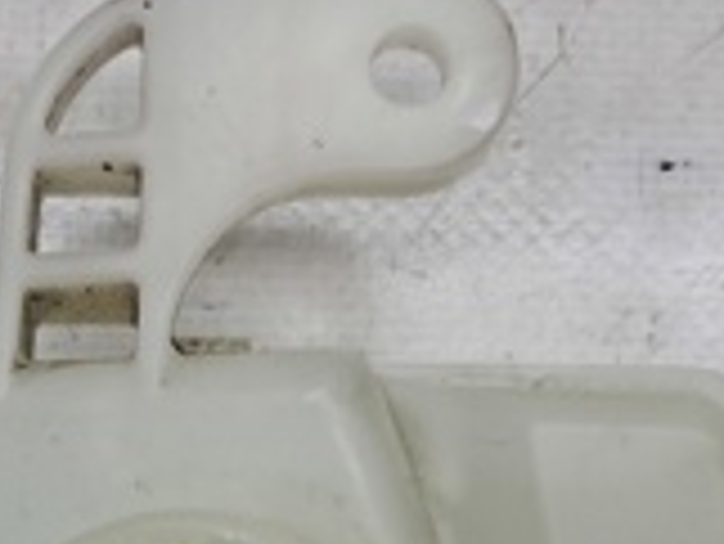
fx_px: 2240
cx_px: 81
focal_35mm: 107
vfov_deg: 12.7
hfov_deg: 18.1
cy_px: 942
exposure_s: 1/100
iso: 50
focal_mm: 4
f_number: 1.8
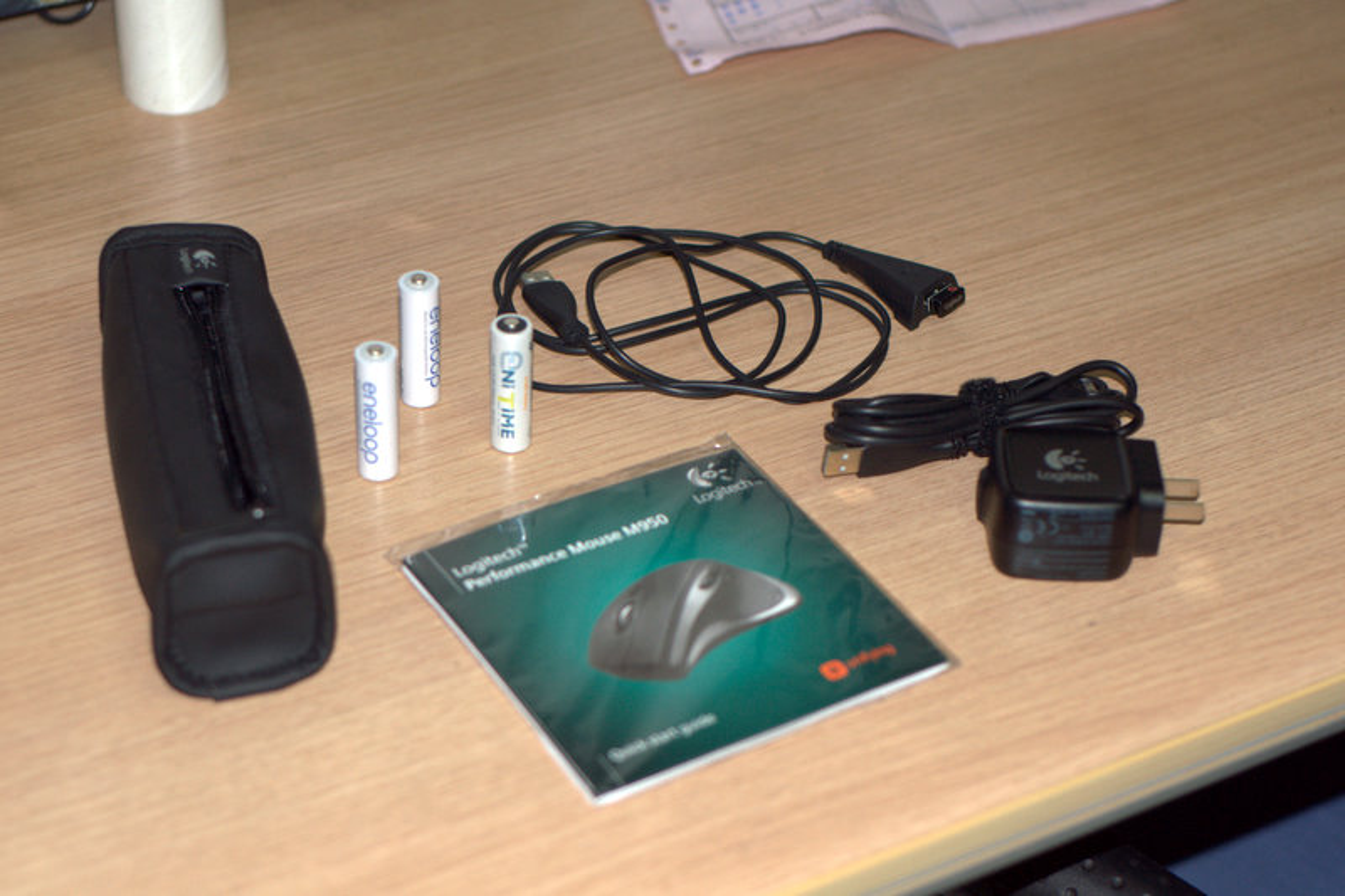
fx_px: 2801
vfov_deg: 18.2
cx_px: 672
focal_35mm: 75
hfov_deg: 27.0
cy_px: 448
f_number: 2.8
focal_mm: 50
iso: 200
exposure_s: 1/160
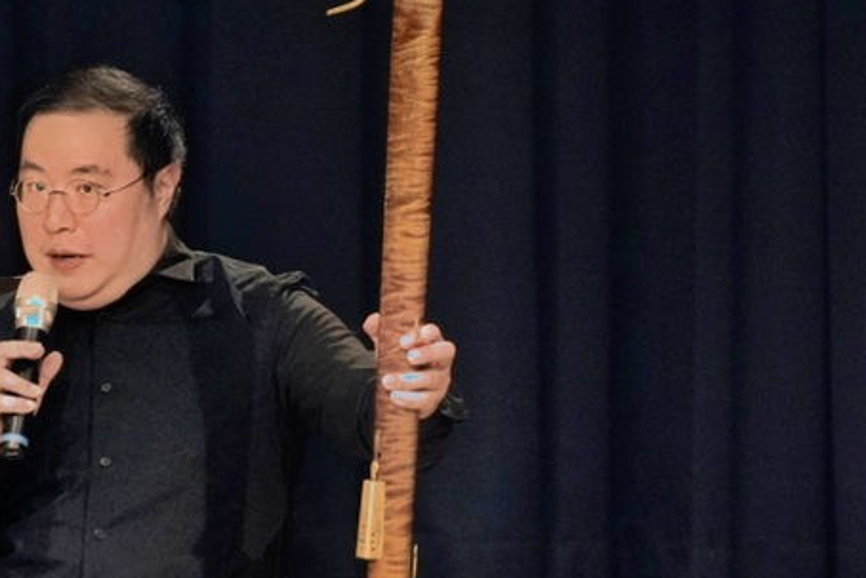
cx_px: 151
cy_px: 281
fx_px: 8352
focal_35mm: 347
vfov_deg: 4.0
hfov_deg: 5.9
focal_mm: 105
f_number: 4
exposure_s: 1/125
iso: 1000
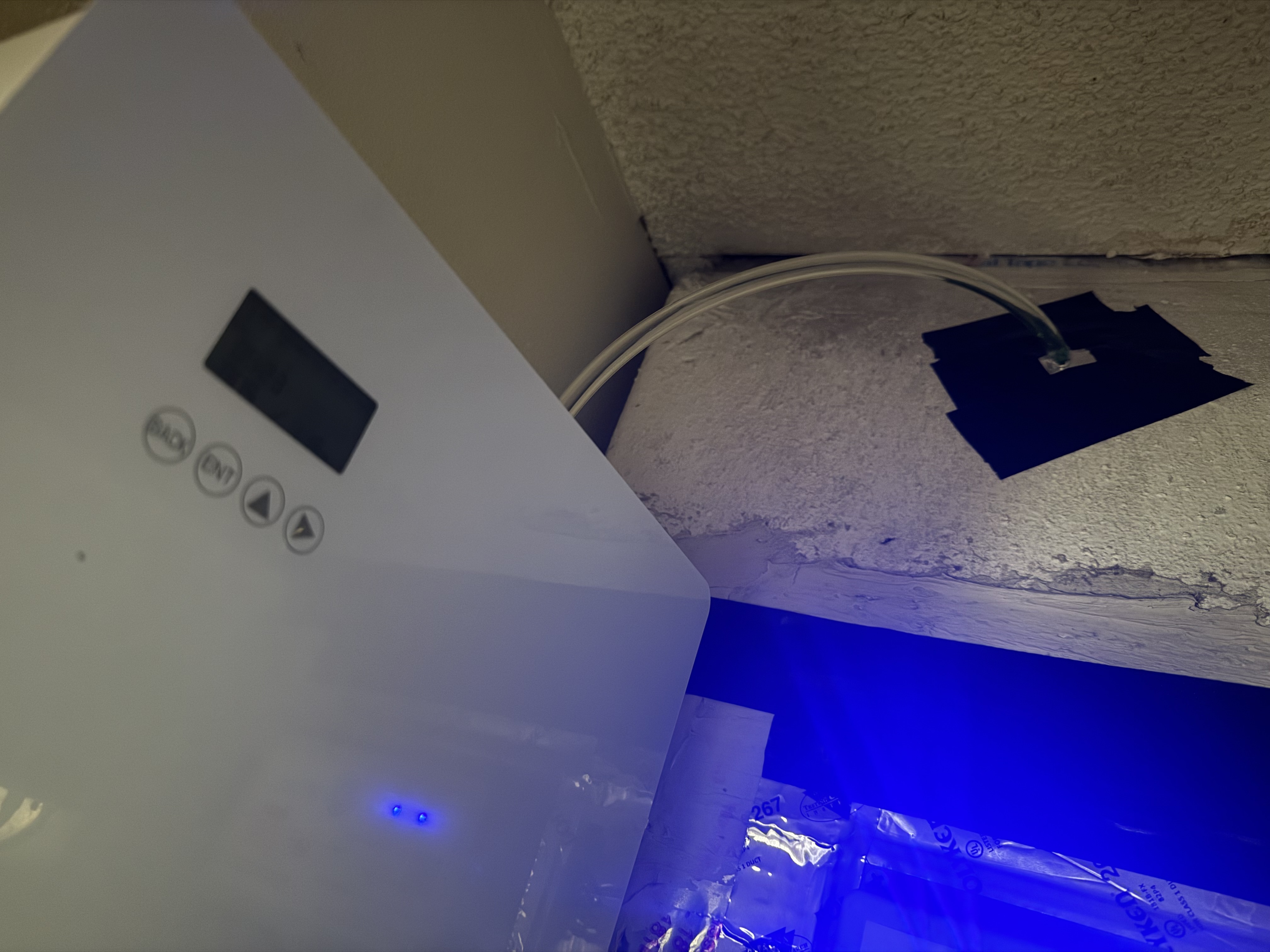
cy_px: 476
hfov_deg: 71.6
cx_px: 635
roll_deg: -19.3
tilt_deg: +25.4
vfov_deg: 56.8
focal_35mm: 24
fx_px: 881
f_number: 1.78
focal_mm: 6.76
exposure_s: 1/9
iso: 1250
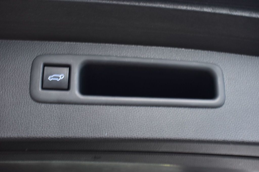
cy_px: 86
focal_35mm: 45
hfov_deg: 43.6
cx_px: 130
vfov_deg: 29.8
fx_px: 324
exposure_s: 1/15
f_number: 6.3
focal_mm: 30
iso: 1000
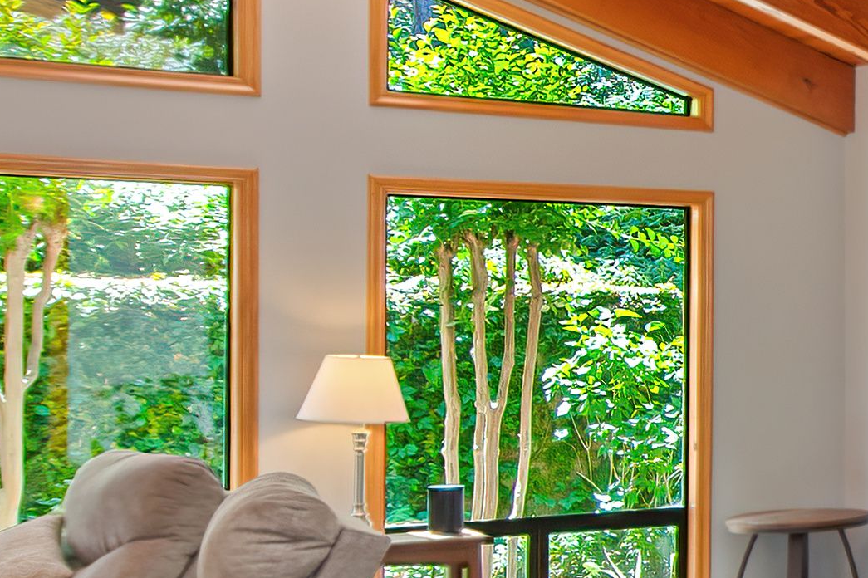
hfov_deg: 18.4
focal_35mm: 81
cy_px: 373
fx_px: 1952
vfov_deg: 16.8
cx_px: 1649
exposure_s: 1/90
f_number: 4.8
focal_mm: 14
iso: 560
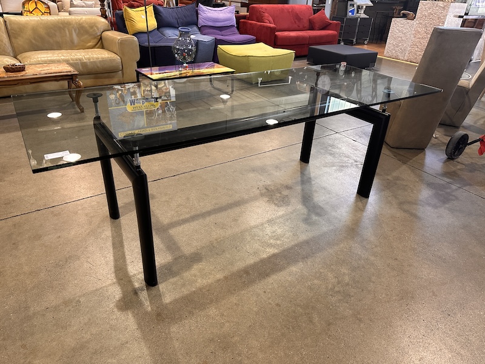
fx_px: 336
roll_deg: -3.5
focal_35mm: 24
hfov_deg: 71.6
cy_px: 182
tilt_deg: -29.1
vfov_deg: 56.8
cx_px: 242
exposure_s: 1/100
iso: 200
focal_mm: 6.86
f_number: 1.78
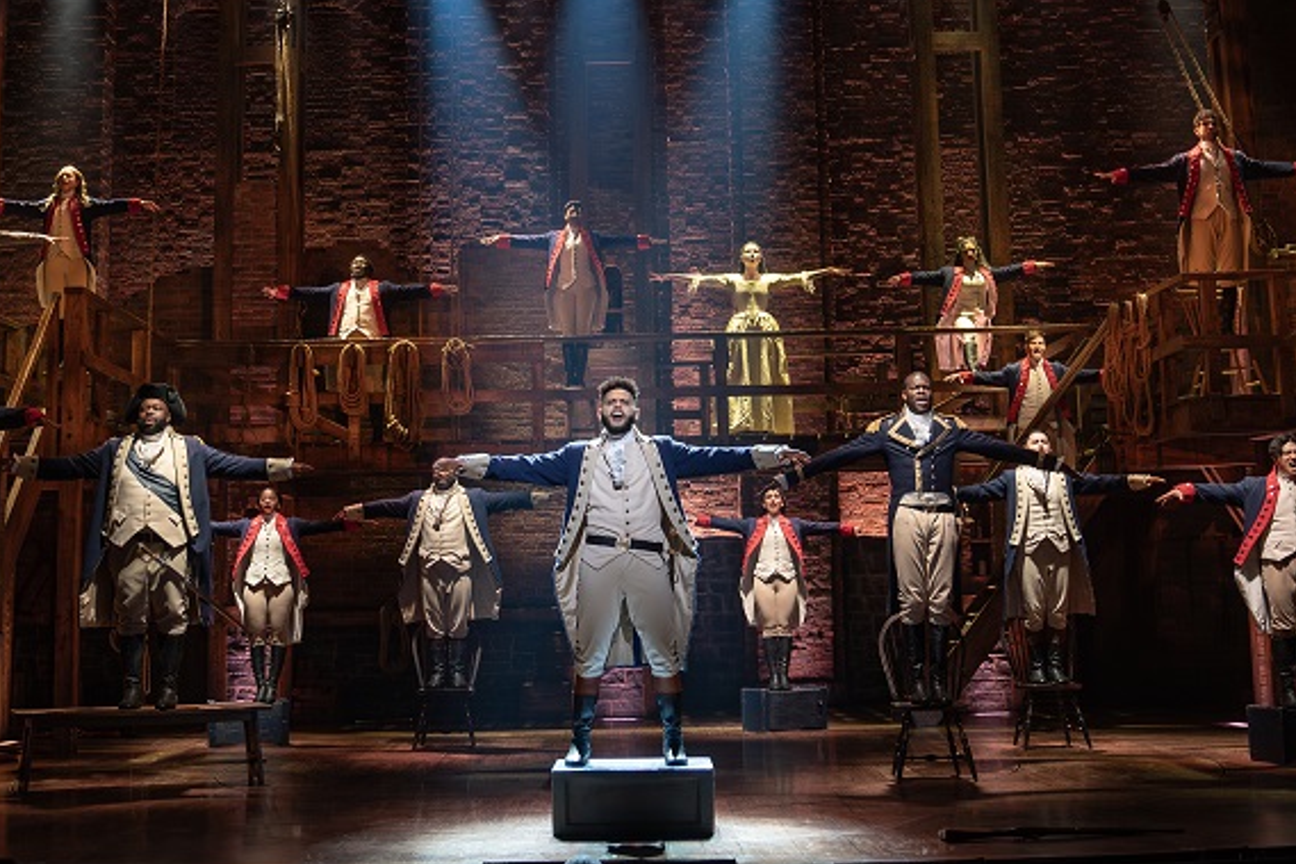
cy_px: 296
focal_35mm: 51
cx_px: 601
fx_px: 1835
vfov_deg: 26.3
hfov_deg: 38.9
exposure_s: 1/400
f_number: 3.5
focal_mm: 29
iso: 640
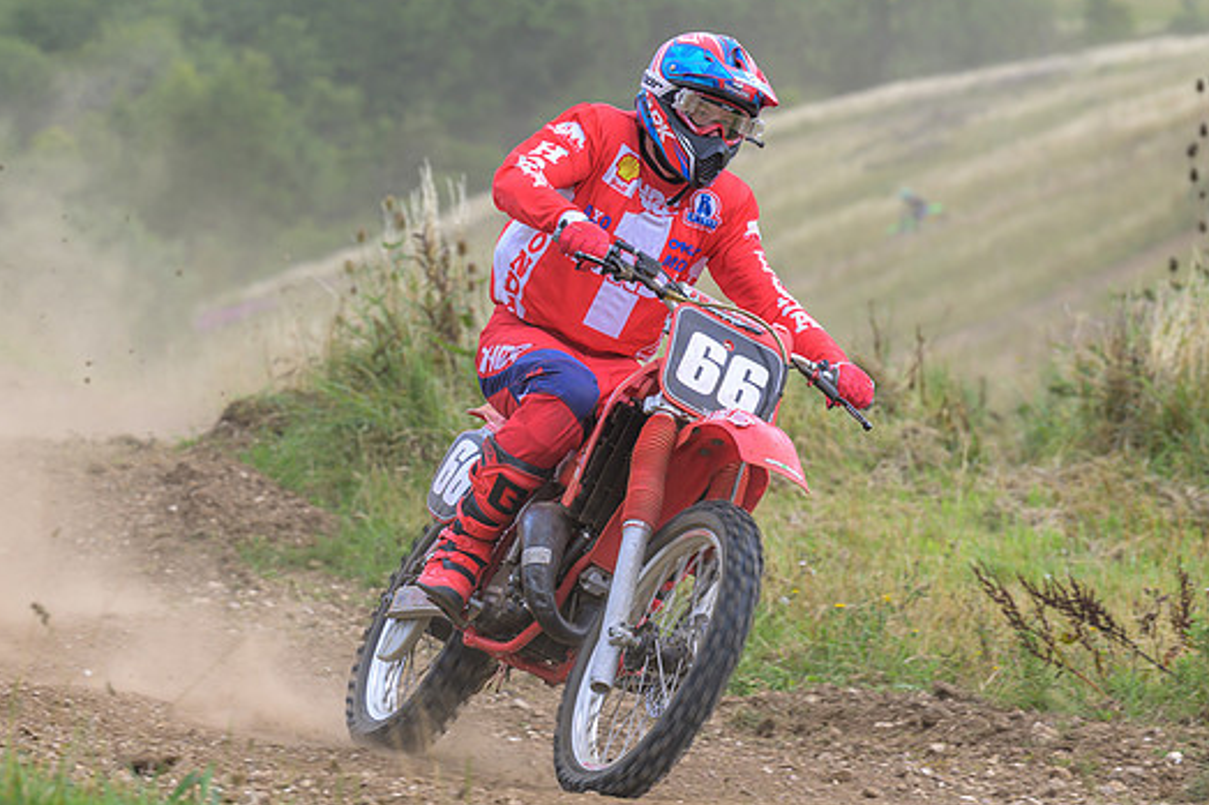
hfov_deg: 10.3
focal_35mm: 200
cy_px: 465
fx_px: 6714
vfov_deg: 6.9
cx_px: 751
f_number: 4
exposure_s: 1/400
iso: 64
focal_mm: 105
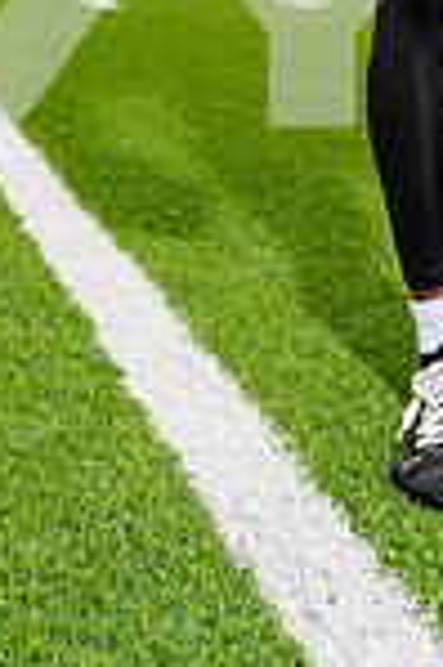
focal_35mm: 103
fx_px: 1905
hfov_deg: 13.1
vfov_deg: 17.8
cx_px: 430
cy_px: -322
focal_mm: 34
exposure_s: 1/250
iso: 100
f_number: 8
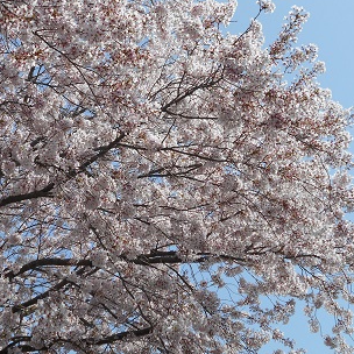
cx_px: 112
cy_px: 122
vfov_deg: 24.5
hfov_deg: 24.5
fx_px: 810
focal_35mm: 70
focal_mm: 7.7
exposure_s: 1/800
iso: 80
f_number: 4.2
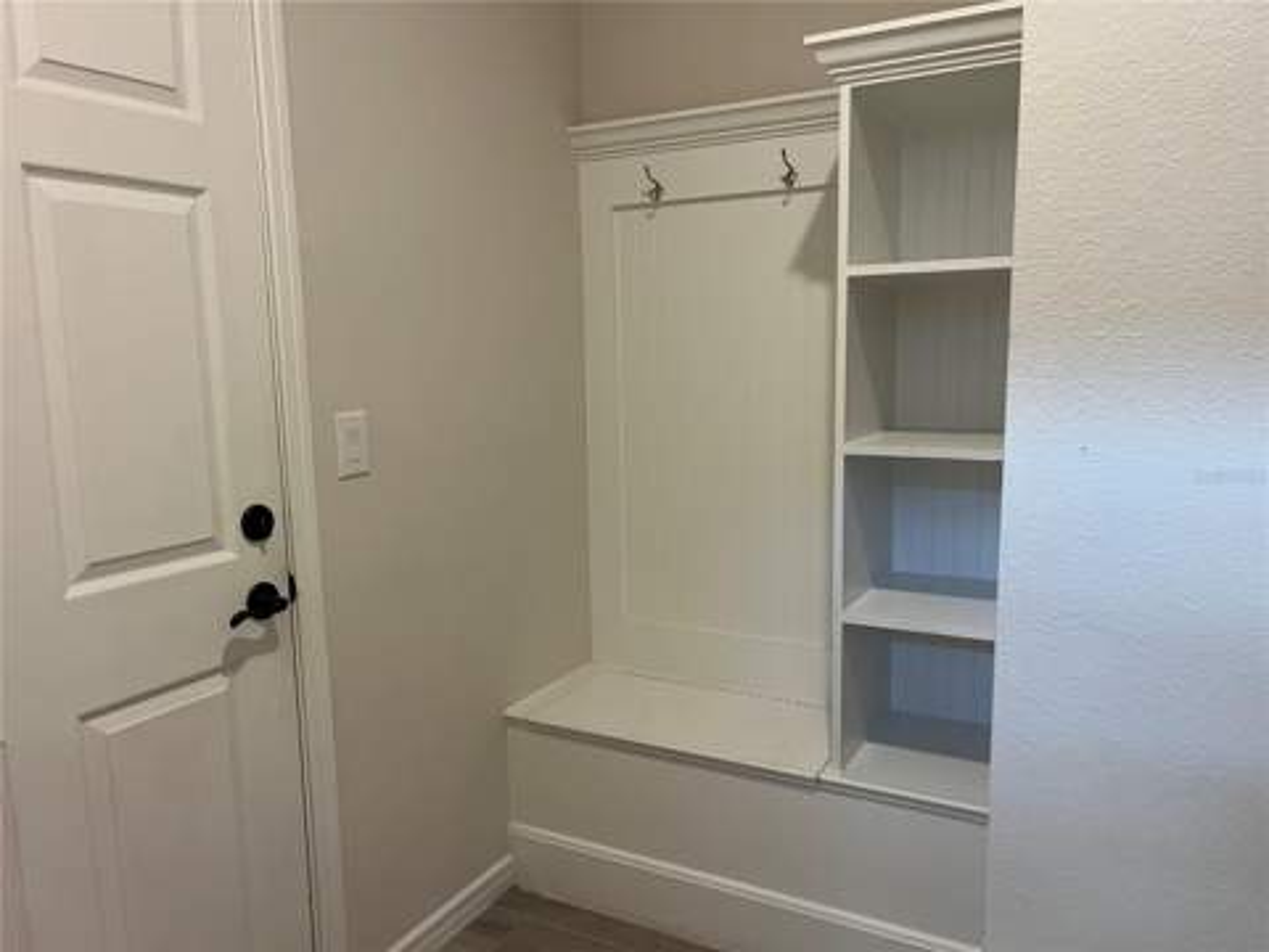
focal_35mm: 26
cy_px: 476
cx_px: 634
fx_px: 953
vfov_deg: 53.1
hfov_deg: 67.3
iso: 125
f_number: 1.6
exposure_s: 1/60
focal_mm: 5.1
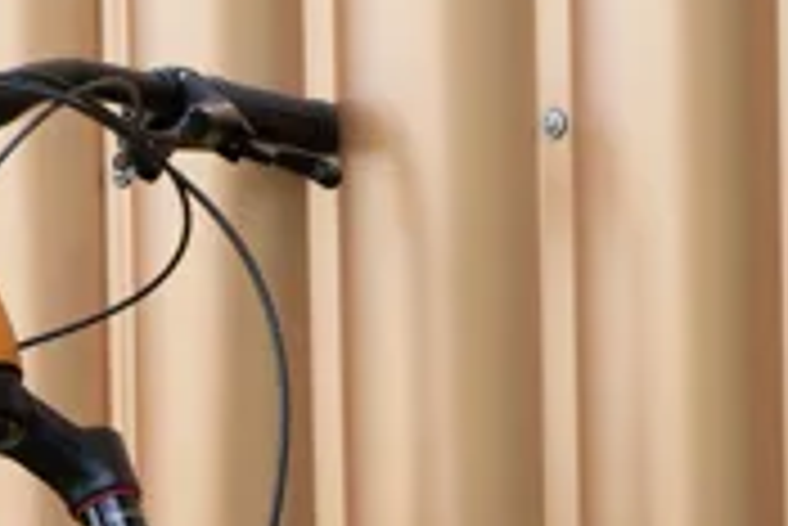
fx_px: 6703
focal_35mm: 306
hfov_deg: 6.7
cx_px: -243
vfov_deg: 4.5
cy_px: 955
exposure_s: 1/1600
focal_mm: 67
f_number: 4
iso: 1000
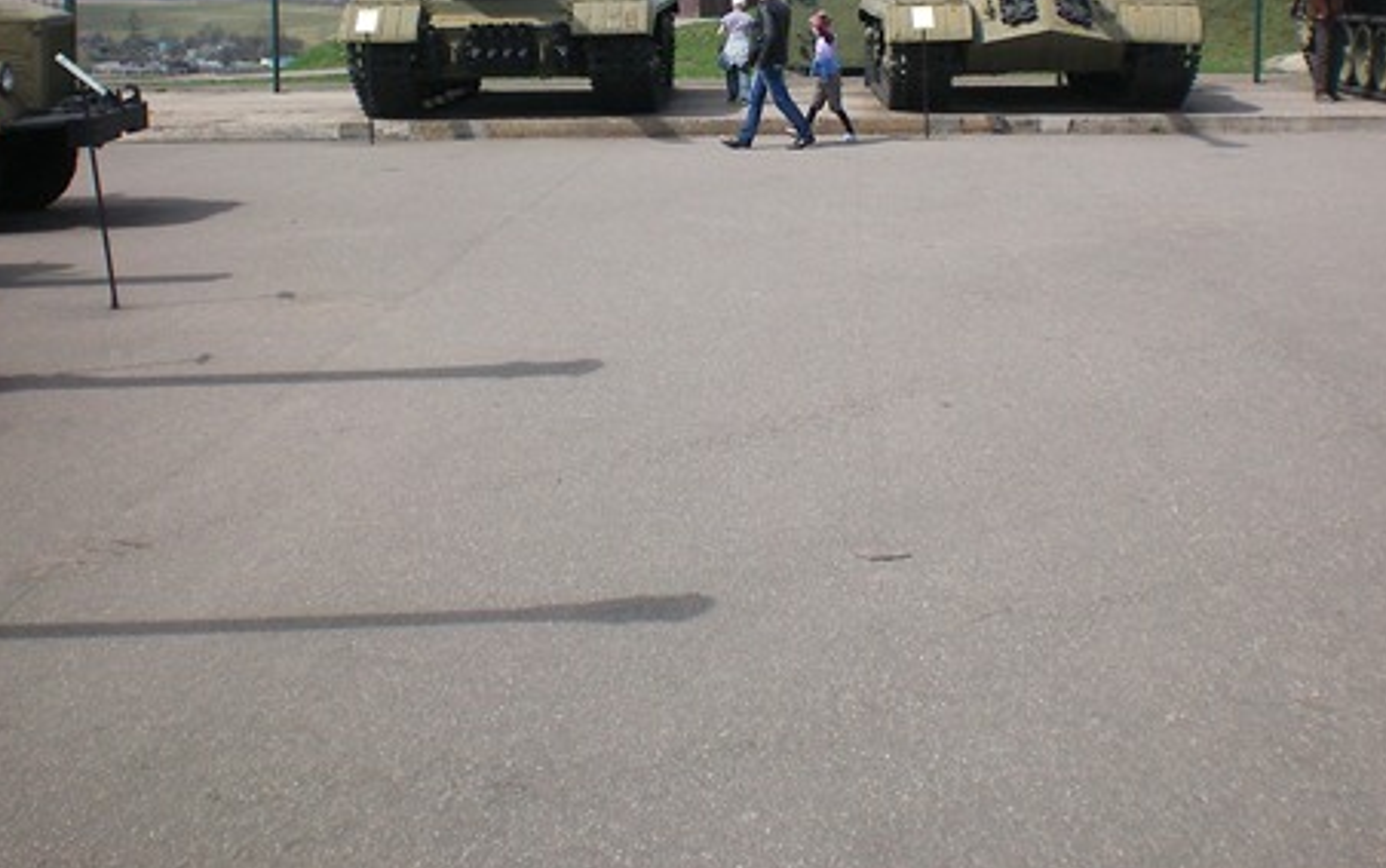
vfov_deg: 22.5
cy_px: 190
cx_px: 846
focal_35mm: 57
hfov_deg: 35.5
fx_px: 2154
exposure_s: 1/500
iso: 64
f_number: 4.6
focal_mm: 6.3
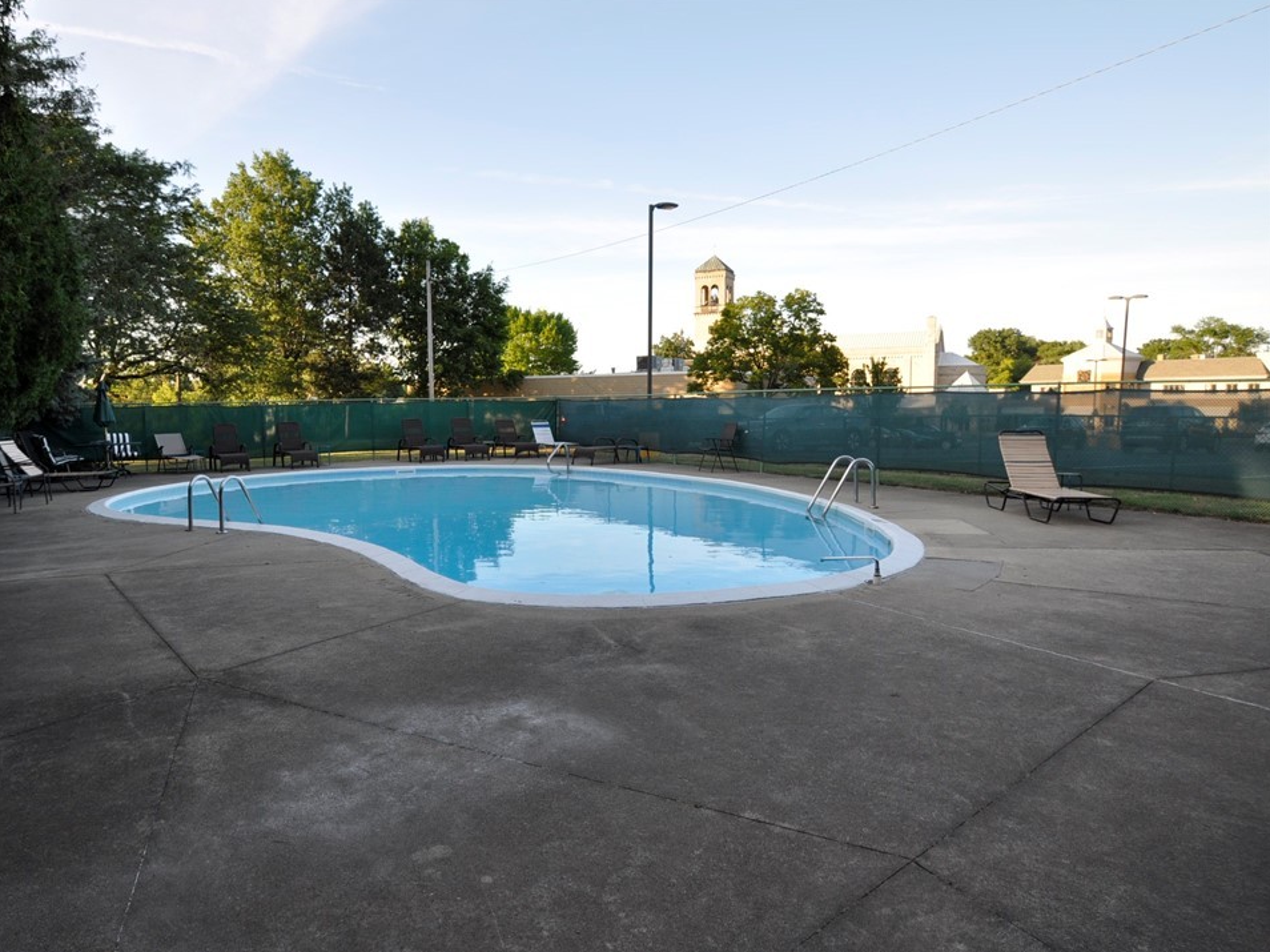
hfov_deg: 73.6
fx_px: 844
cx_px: 550
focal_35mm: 23
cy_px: 473
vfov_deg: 58.9
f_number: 6.3
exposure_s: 1/160
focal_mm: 14
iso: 200
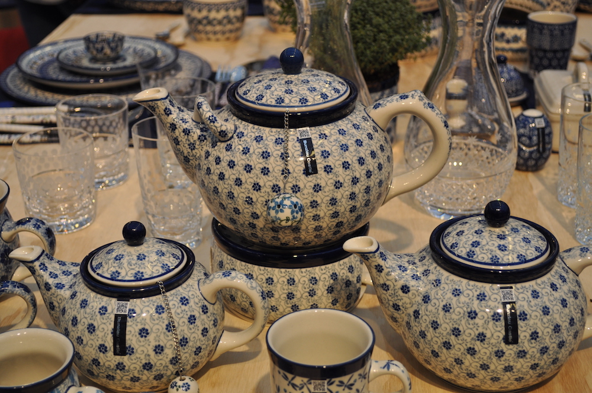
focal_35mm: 60
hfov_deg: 33.4
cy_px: 196
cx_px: 296
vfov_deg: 22.6
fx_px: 985
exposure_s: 1/125
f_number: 5.6
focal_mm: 40
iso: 360
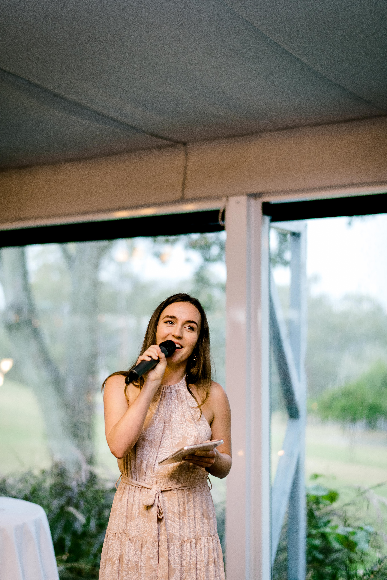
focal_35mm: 58
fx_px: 935
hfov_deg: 23.4
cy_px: 290
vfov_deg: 34.5
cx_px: 194
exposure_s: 1/125
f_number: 1.8
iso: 800
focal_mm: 58
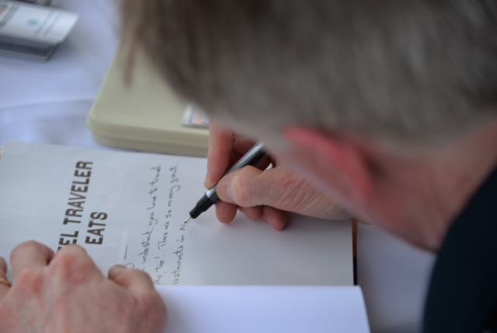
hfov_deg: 10.8
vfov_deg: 7.2
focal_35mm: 190
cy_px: 166
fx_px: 2625
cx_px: 248
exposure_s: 1/125
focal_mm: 190
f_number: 5.6
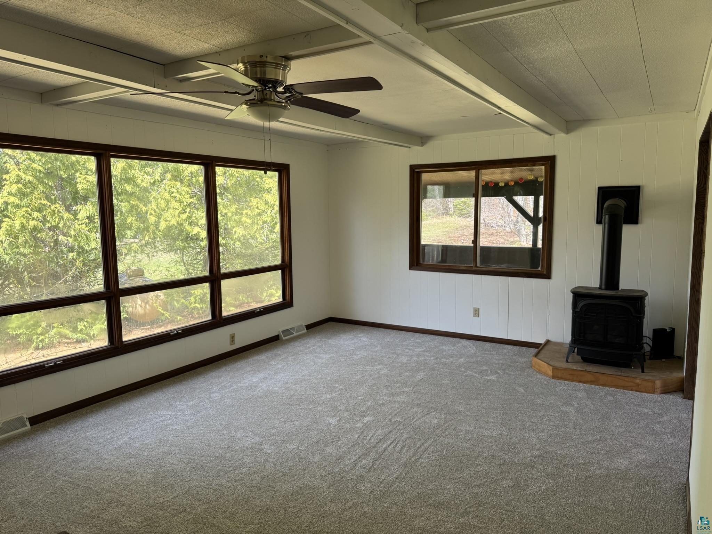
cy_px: 267
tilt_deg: -7.3
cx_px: 356
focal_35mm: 24
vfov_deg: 56.8
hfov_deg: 71.6
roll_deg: -0.4
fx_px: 494
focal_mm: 6.76
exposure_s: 1/121
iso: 50
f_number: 1.78
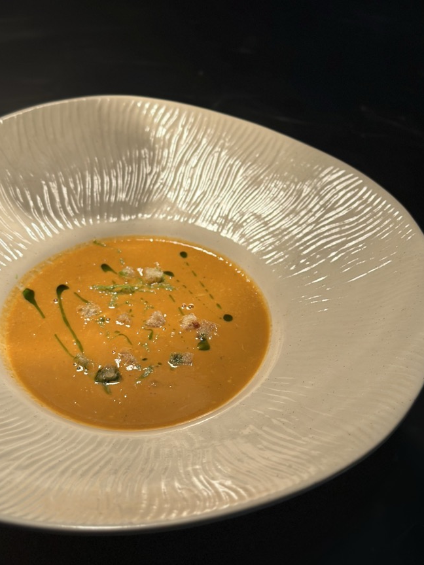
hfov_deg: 29.1
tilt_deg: -44.9
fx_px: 817
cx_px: 213
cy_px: 294
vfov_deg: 38.2
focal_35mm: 50
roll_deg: -2.4
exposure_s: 1/2532
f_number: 1.78
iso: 100
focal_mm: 6.86
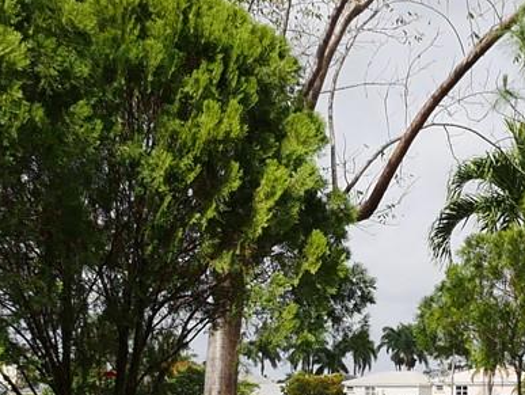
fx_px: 1123
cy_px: 318
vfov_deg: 19.7
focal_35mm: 74
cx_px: 475
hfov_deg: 25.5
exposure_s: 1/1600
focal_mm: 7
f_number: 4
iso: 200
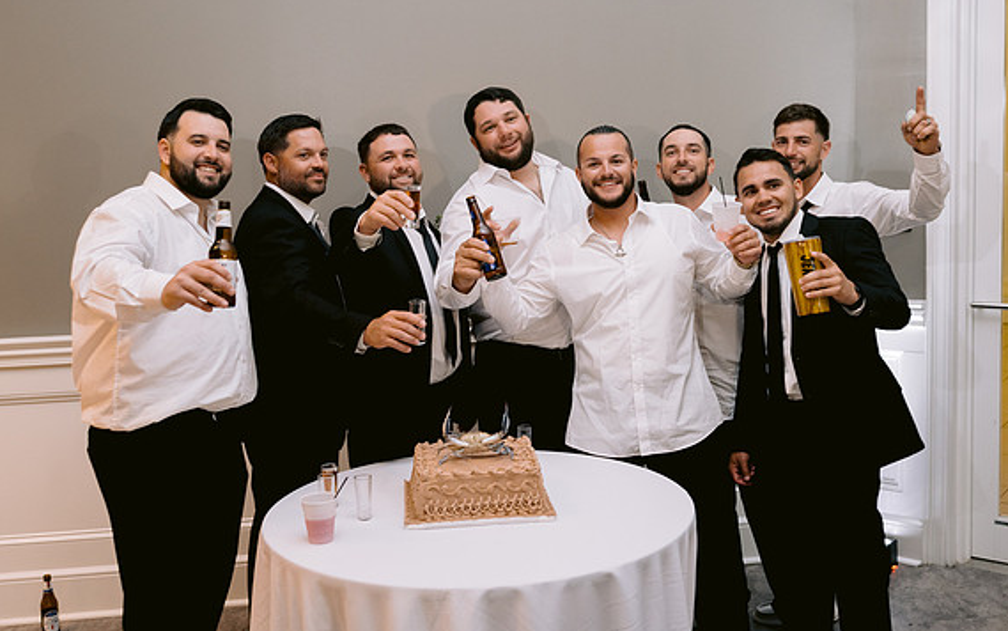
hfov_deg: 50.4
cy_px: 269
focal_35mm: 39
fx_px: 1072
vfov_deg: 32.7
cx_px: 501
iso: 800
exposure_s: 1/60
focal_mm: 35
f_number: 3.5
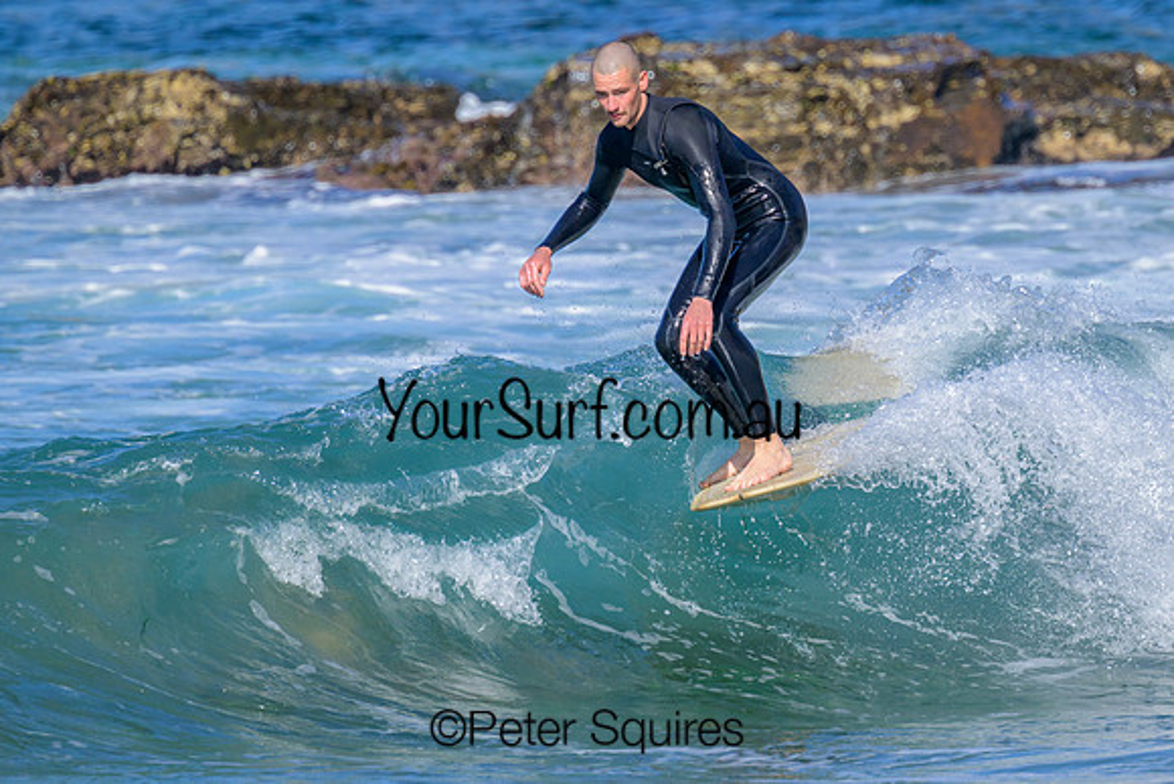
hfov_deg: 2.7
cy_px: 365
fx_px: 25120
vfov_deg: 1.8
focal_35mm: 770
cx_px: 807
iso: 400
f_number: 8
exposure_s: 1/1600
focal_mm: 560
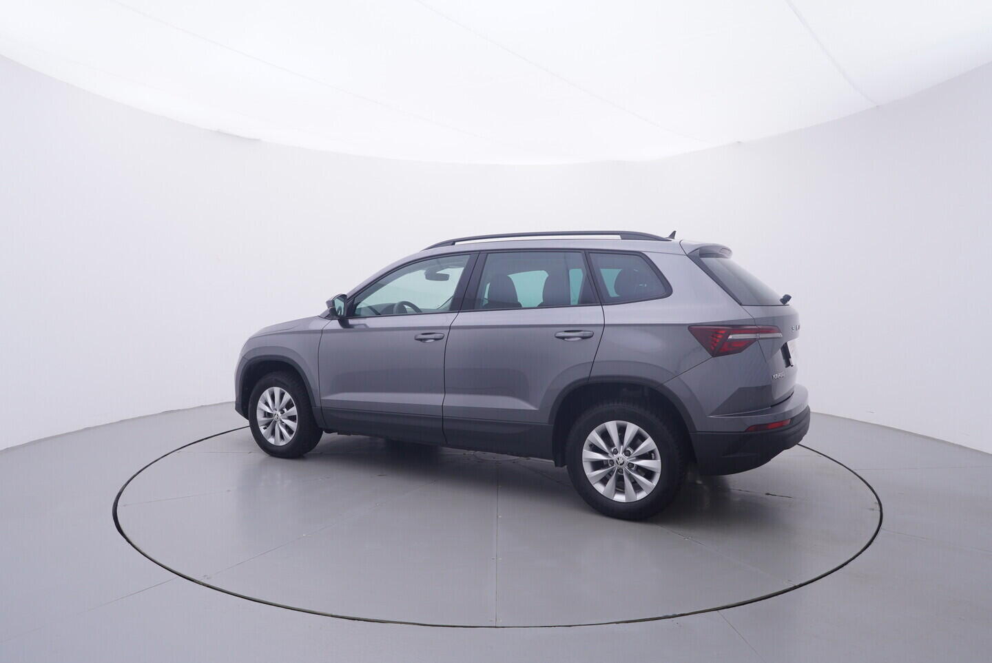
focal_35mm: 22
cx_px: 496
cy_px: 332
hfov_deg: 77.3
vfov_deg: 56.2
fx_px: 620
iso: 200
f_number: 5
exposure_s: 1/80
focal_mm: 15
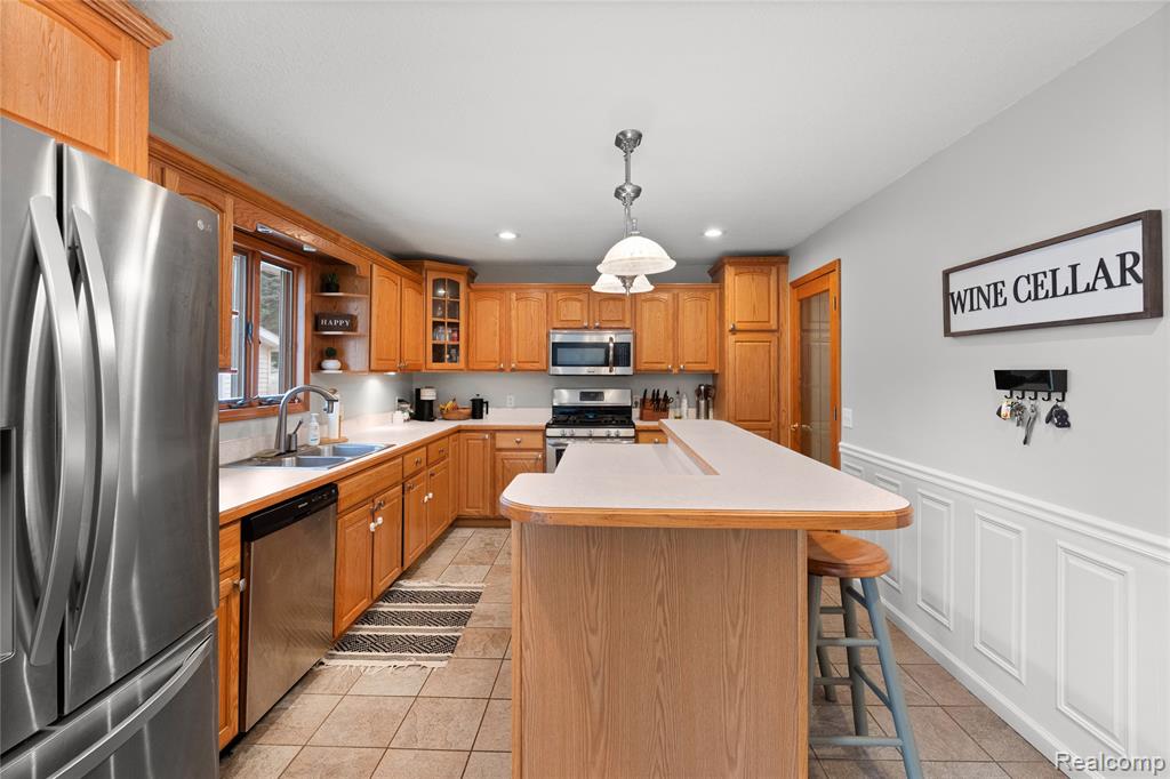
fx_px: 520
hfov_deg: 96.8
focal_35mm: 16
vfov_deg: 73.7
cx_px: 585
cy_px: 390
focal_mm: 16
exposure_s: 1/30
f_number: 5.6
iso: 4000
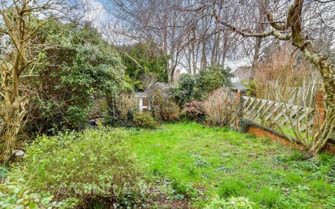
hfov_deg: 85.1
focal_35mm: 20
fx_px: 183
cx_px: 171
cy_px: 110
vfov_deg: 59.6
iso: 400
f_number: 6.3
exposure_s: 1/40
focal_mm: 13
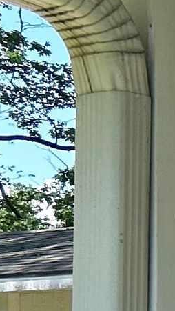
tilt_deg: +0.6
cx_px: 895
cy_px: 369
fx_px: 1591
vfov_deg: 11.0
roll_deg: +0.5
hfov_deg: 5.0
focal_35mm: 193
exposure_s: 1/1361
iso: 50
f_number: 1.5
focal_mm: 5.7
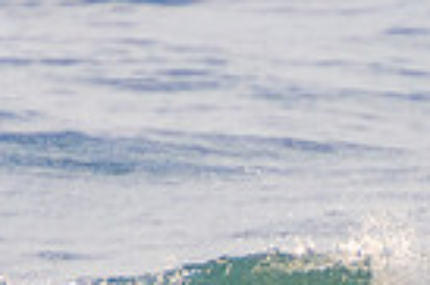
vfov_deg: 0.5
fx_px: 31400
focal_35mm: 2632
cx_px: 524
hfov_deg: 0.8
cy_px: 572
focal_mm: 400
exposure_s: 1/1250
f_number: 5.6
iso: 450
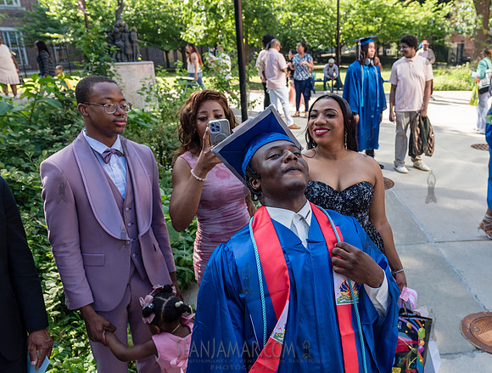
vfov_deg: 43.8
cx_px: 323
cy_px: 198
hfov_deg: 55.0
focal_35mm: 32
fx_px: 463
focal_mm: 24
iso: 400
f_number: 4.5
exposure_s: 1/500
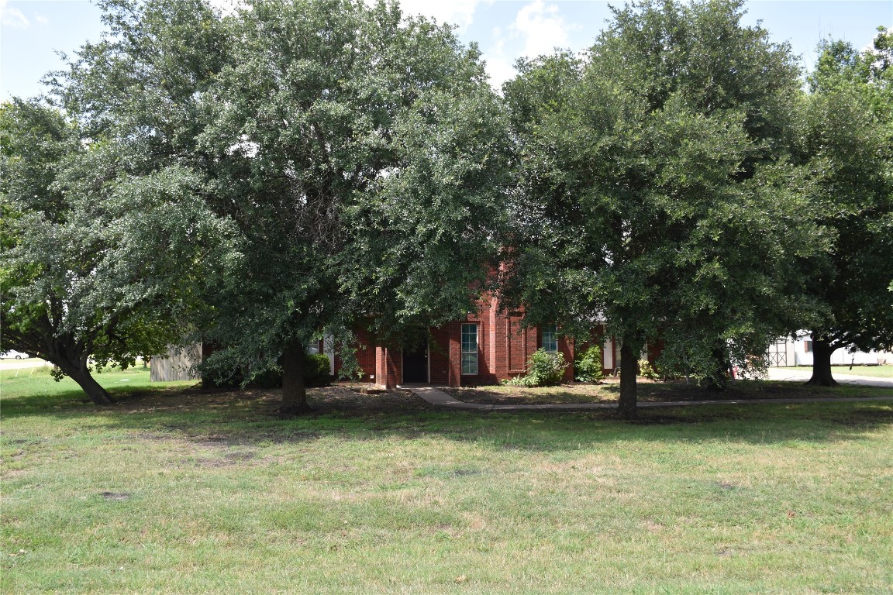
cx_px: 446
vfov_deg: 43.6
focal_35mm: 30
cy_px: 298
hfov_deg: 61.9
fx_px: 744
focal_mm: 20
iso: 100
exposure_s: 1/160
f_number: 6.3
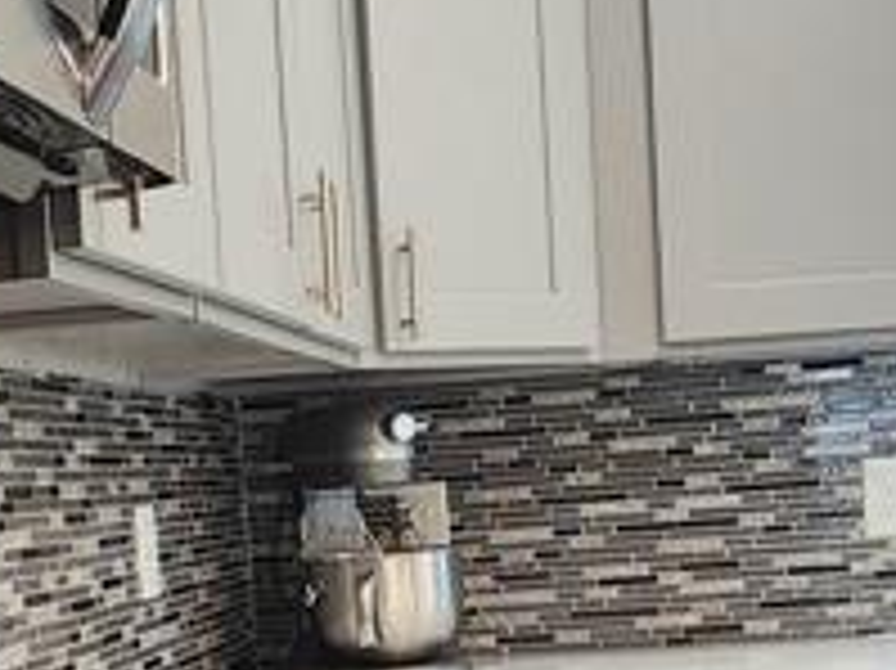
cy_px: 612
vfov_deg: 21.4
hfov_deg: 28.9
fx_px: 1733
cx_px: 365
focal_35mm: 67
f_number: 2.2
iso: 160
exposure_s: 1/60.2
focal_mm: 2.2
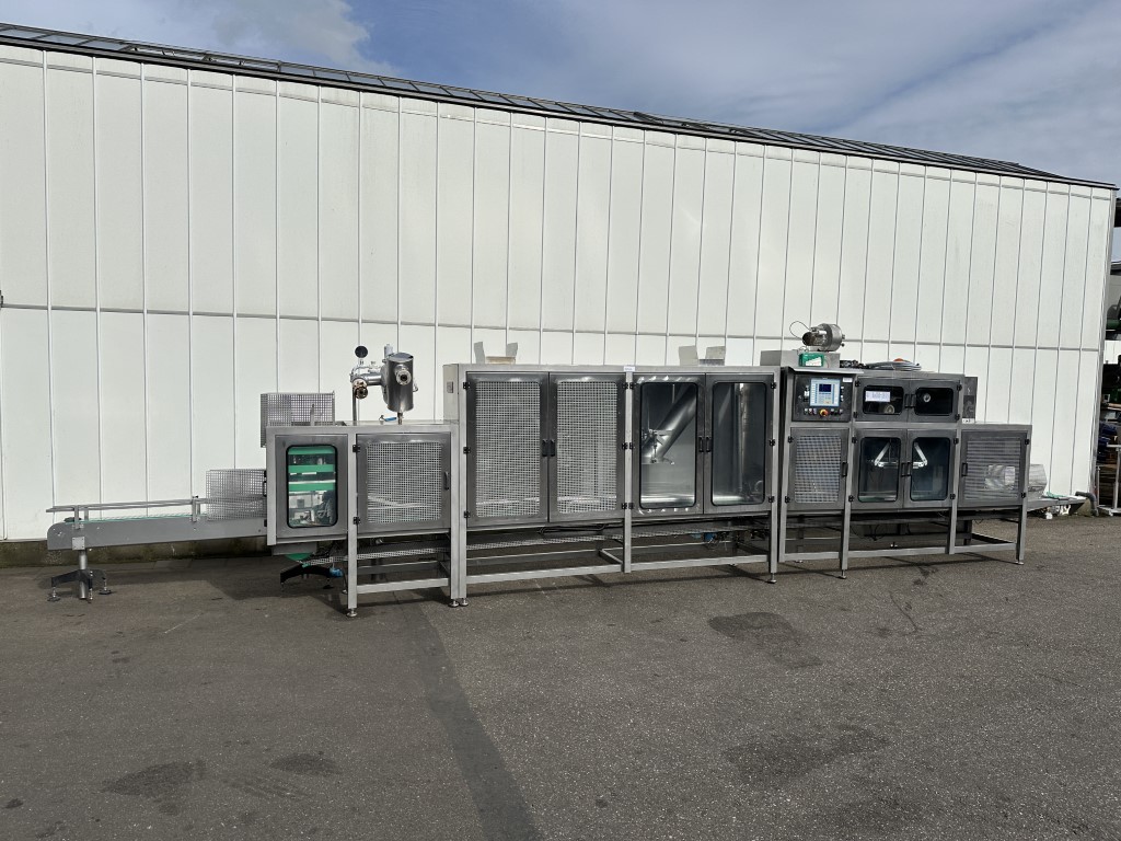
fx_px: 777
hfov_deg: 71.6
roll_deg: -1.6
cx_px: 560
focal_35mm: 24
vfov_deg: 56.8
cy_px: 420
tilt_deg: -4.2
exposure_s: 1/9709
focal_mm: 6.86
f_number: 1.78
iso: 80
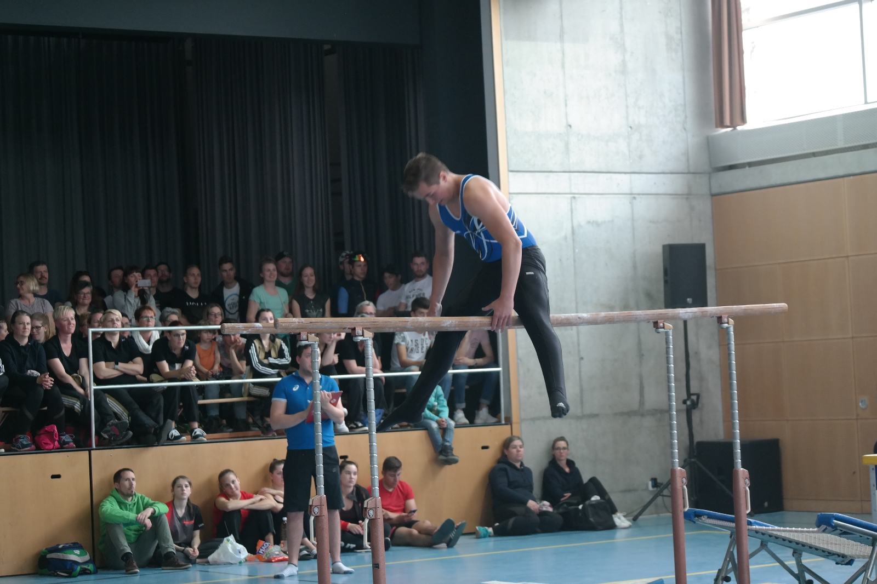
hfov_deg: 22.6
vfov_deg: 15.2
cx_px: 438
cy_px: 292
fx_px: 2192
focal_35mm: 90
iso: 800
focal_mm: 59
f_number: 4
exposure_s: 1/100
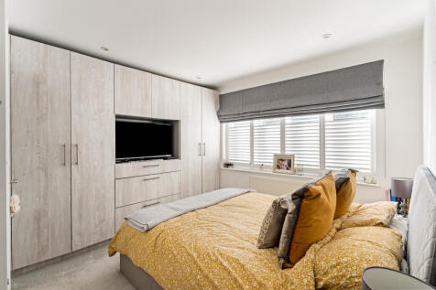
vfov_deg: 73.7
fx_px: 194
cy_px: 145
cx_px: 218
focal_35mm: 16
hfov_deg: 96.8
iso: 320
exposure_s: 1/8
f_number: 10
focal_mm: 16
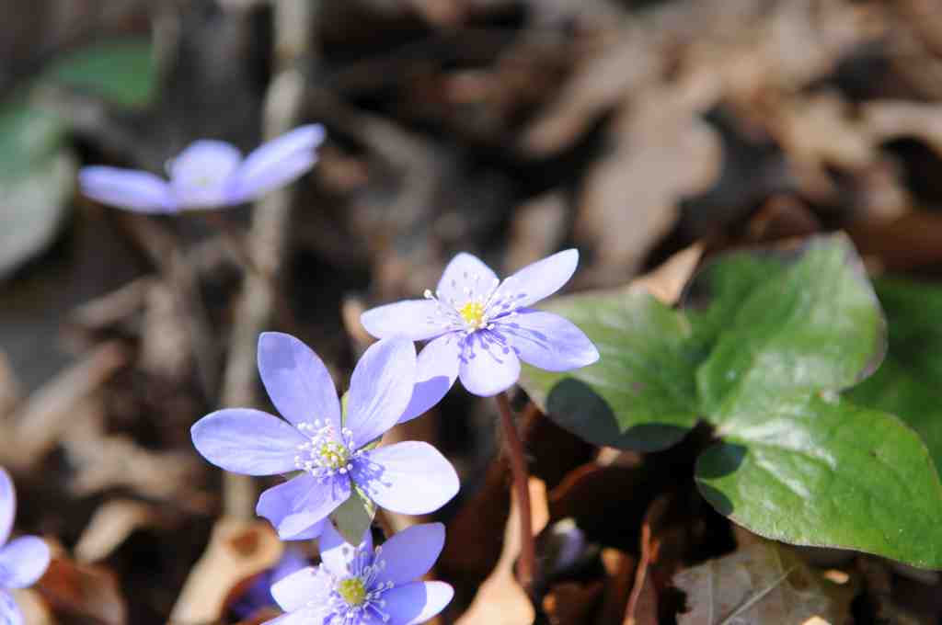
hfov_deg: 24.6
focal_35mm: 82
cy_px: 312
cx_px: 471
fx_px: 2156
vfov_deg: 16.5
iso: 200
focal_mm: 55
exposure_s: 1/400
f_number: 4.5
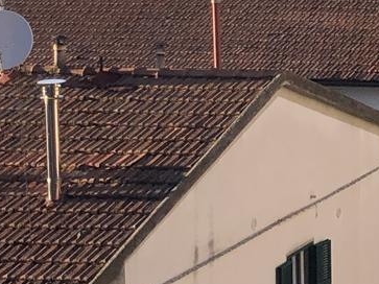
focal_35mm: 148
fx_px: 1620
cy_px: -68
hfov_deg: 12.1
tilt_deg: -4.7
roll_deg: +1.2
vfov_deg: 9.9
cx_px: 708
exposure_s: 1/1333
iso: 20
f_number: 1.8
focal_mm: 4
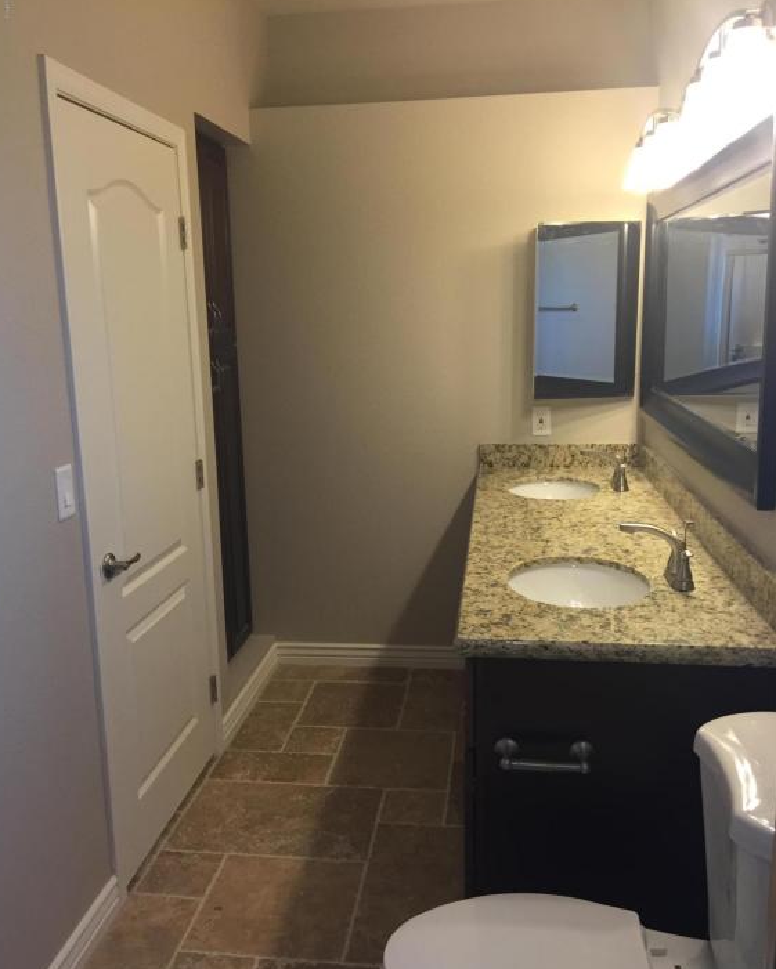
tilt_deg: -11.9
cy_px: 521
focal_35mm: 31
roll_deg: +2.0
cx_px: 380
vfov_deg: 57.1
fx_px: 890
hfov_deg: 47.1
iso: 64
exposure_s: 1/33
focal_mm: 4.15
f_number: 2.2
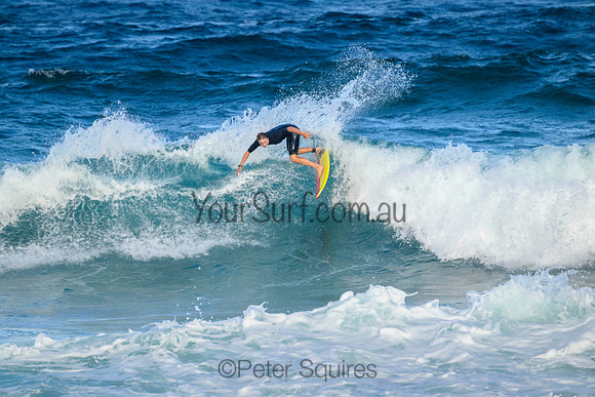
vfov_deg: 1.7
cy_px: 198
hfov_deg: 2.6
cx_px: 298
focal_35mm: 800
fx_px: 13225
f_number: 11
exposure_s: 1/1600
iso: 2000
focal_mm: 800
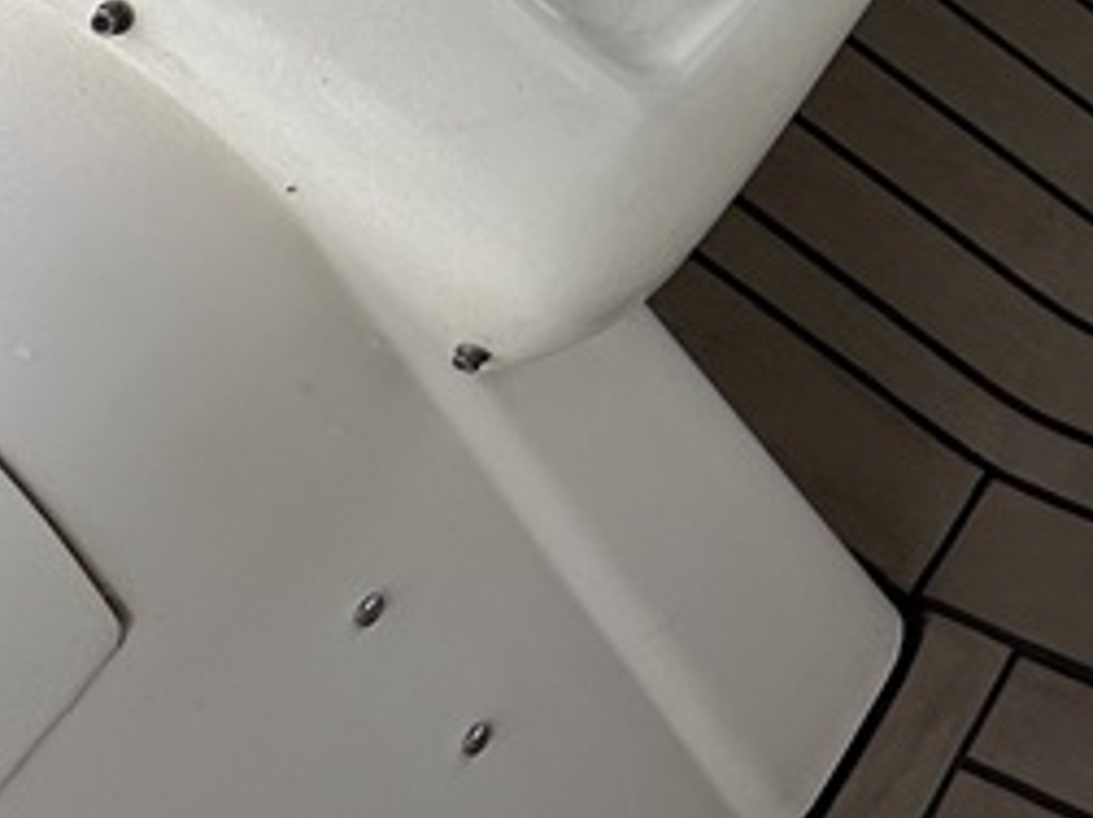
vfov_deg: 15.0
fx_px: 2115
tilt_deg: -26.8
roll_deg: +2.1
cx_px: 1807
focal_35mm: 67
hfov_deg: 21.9
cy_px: -1053
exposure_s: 1/1208
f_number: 2.2
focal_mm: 2.22
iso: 40
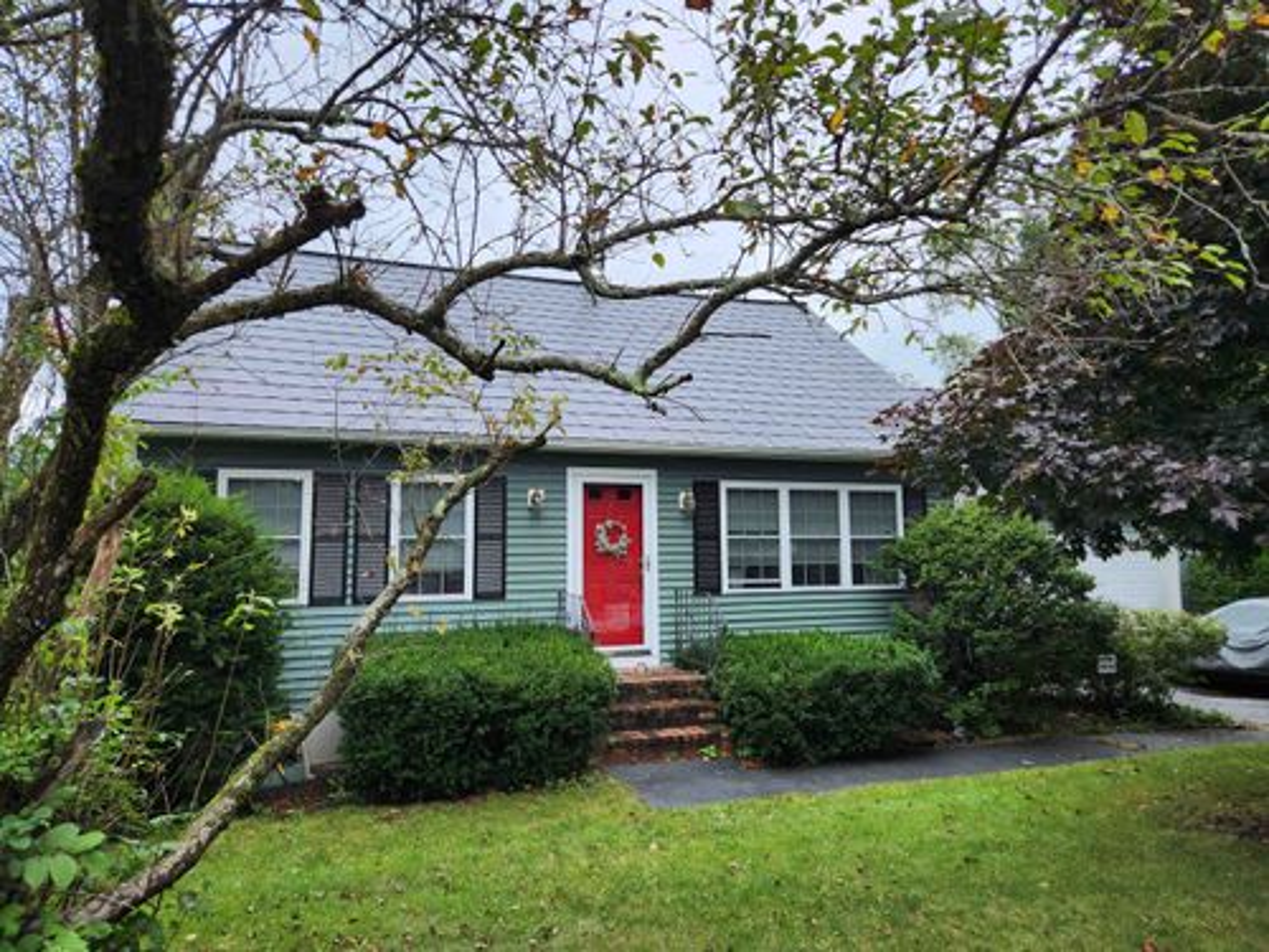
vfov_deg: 58.9
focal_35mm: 23
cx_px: 634
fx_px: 843
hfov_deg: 73.9
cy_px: 476
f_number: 1.8
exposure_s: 1/490
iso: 20
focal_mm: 5.4
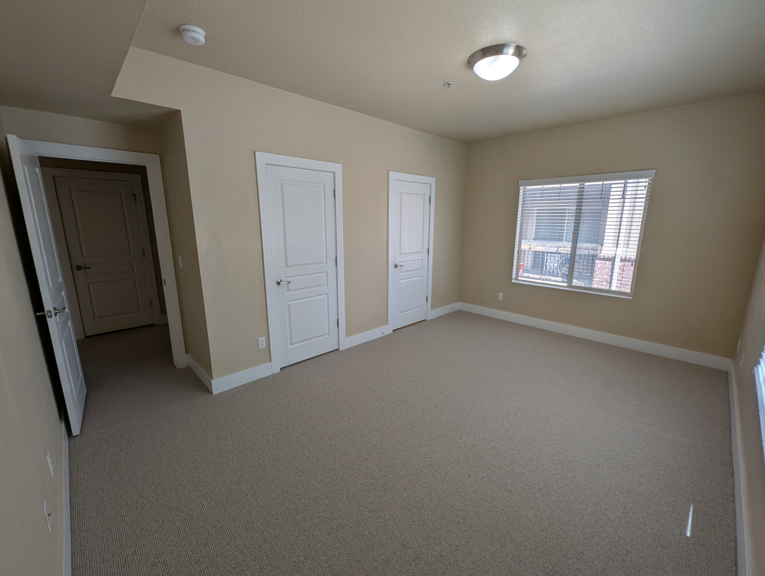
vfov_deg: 90.1
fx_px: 288
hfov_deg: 106.1
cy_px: 288
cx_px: 382
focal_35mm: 13
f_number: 2.2
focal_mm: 1.95
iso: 77
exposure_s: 1/317
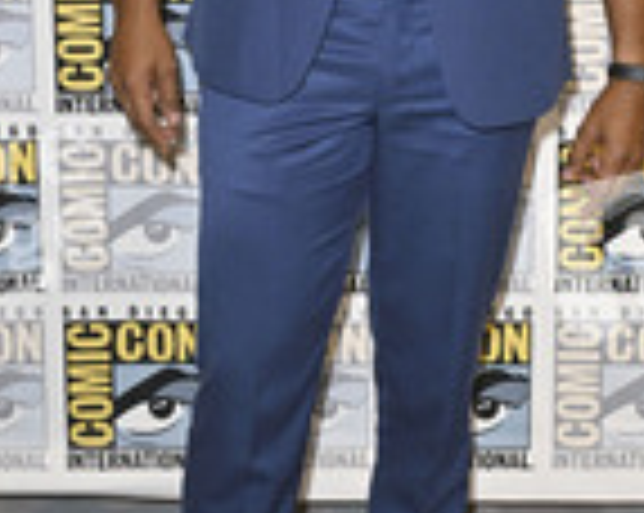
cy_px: 9
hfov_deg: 17.0
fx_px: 2151
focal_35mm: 113
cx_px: 365
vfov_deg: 13.4
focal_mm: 43
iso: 2500
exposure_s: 1/250
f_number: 5
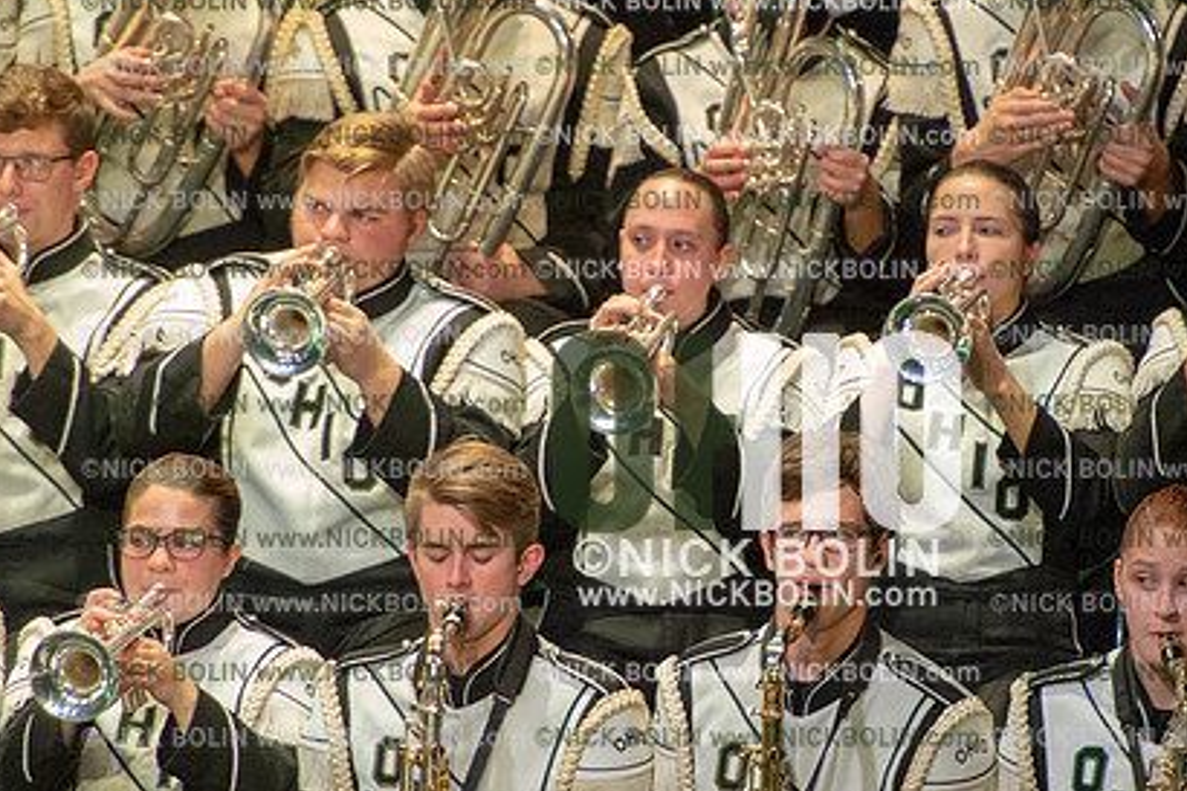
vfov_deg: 2.4
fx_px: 18654
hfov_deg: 3.6
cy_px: 469
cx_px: 756
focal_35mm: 566
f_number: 5.6
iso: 8000
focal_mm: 400
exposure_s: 1/320
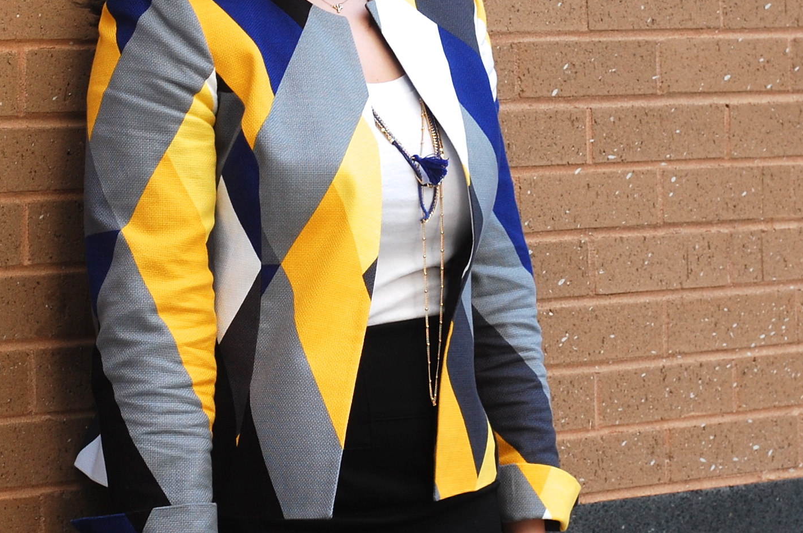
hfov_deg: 12.8
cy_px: 106
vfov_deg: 8.5
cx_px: 317
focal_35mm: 160
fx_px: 3565
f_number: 5.6
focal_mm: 50
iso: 280
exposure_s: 1/125
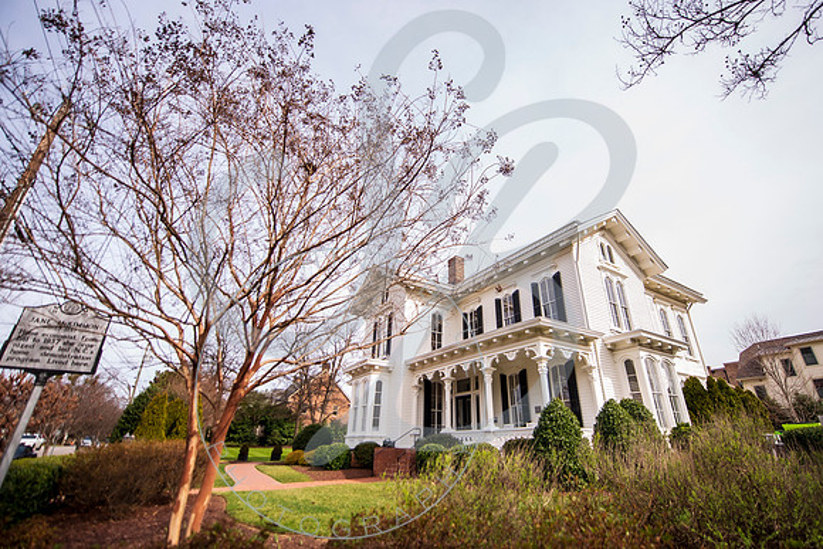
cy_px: 273
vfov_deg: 76.0
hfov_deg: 98.9
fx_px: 351
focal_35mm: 15
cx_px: 434
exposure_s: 1/640
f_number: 2.8
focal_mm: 14
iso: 100
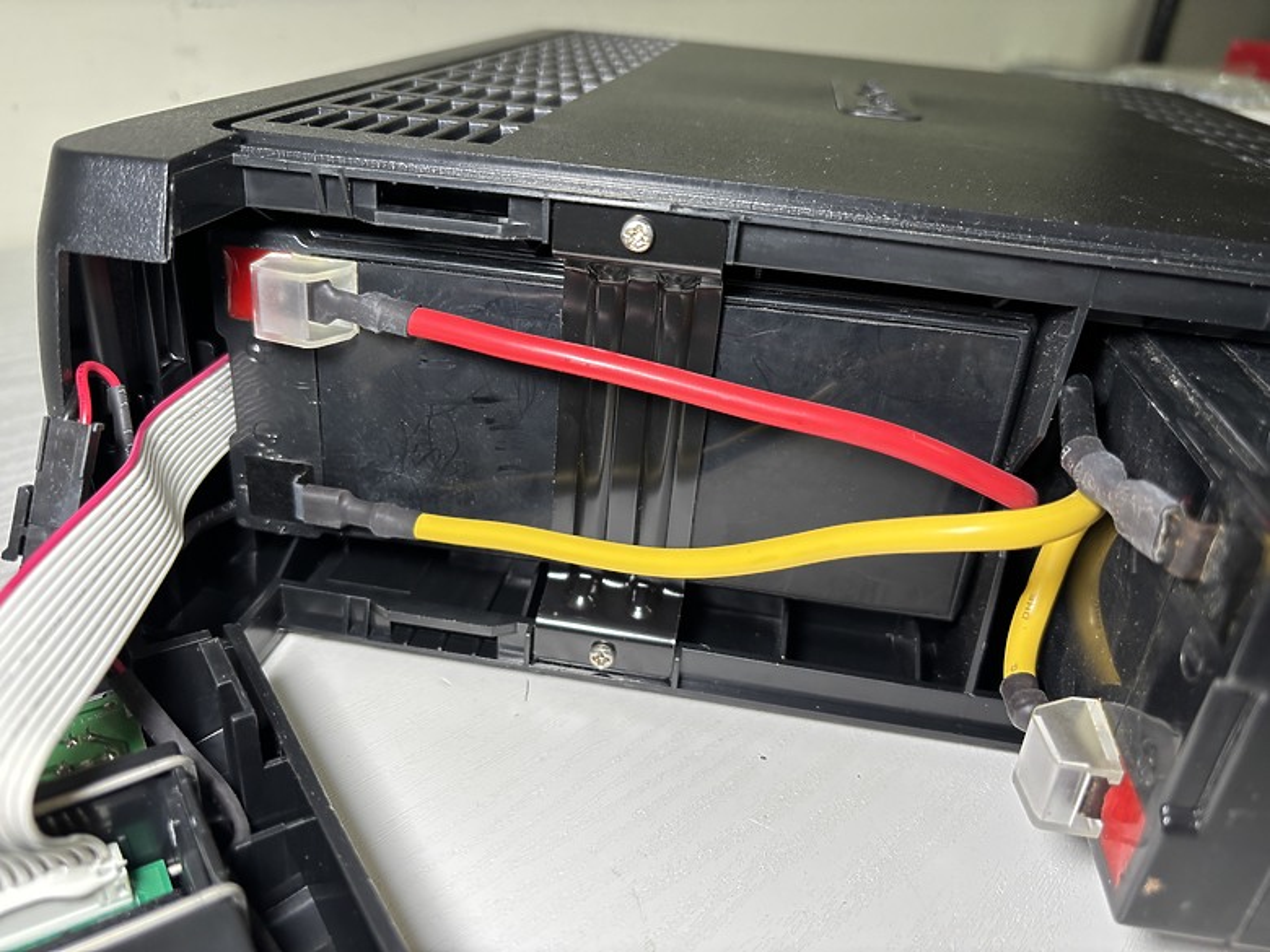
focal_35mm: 26
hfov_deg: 67.3
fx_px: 954
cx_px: 635
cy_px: 476
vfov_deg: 53.1
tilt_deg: -28.9
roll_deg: -5.1
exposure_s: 1/120
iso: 100
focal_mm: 5.96
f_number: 1.6
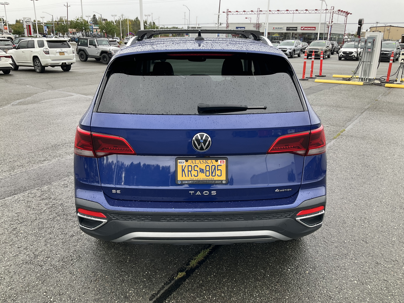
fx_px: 338
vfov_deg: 48.2
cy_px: 152
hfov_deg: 61.7
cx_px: 202
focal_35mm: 29
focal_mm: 3
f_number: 1.8
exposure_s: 1/122
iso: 25
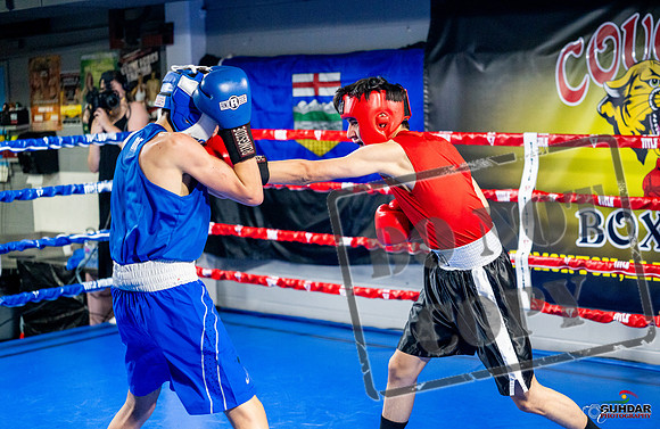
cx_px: 395
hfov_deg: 32.0
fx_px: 1148
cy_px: 263
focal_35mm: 63
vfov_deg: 21.1
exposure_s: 1/1000
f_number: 2
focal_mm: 50
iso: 4000
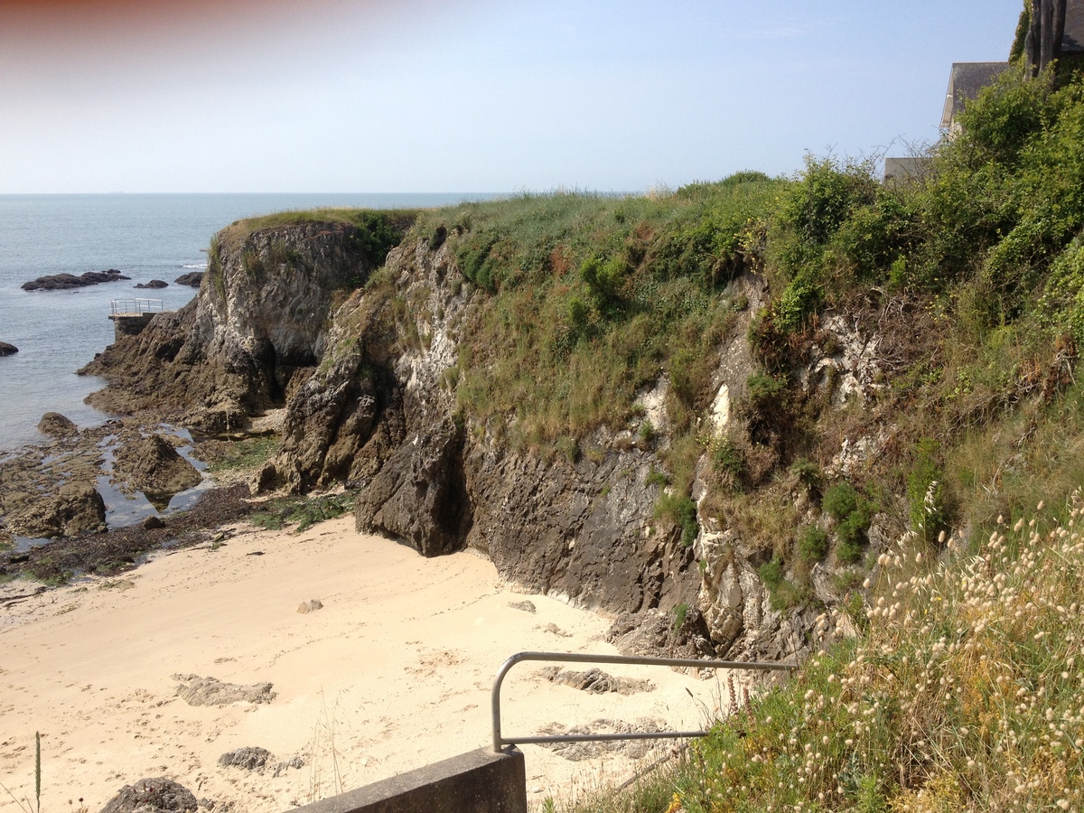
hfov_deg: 52.6
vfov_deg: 40.7
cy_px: 406
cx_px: 542
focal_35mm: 35
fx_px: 1096
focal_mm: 4.28
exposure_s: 1/1534
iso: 50
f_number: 2.4
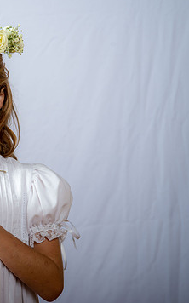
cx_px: -38
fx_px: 892
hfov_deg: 11.8
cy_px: 152
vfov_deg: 19.3
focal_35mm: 108
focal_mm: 65
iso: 250
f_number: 6.3
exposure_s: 1/200
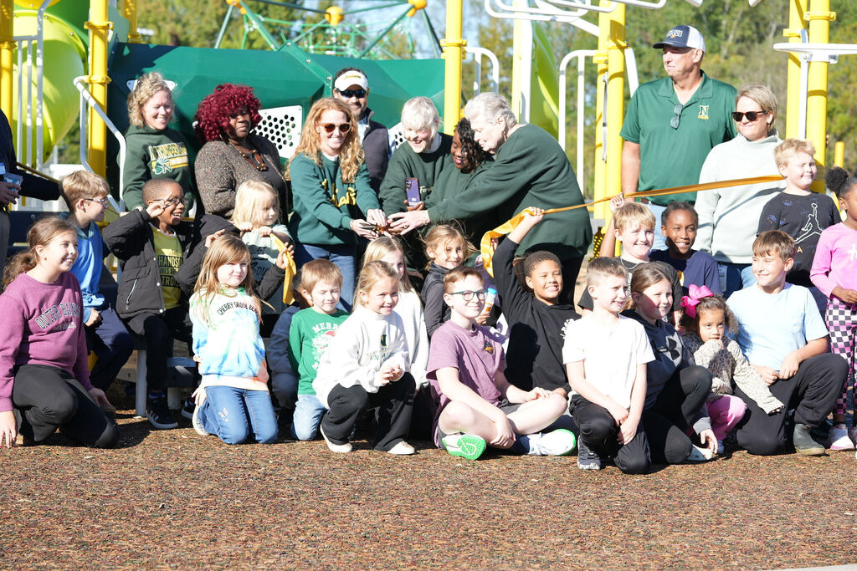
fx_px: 2024
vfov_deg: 16.1
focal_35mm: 85
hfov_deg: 23.9
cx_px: 428
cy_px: 286
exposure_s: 1/250
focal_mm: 85
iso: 100
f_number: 5
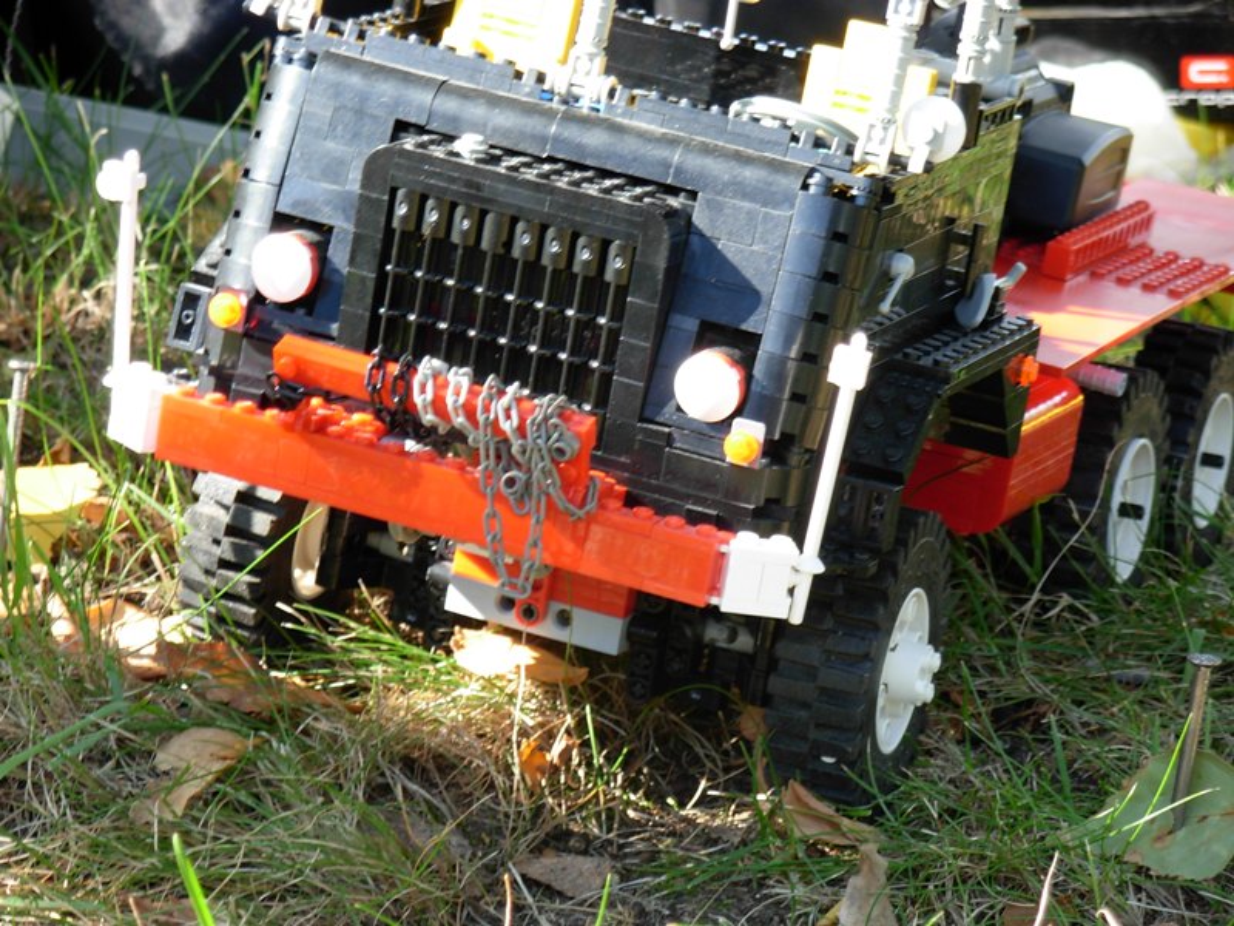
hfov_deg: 13.9
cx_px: 617
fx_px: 5062
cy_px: 463
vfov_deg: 10.4
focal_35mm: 142
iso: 79
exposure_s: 1/46.5
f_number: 4.5
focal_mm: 23.5
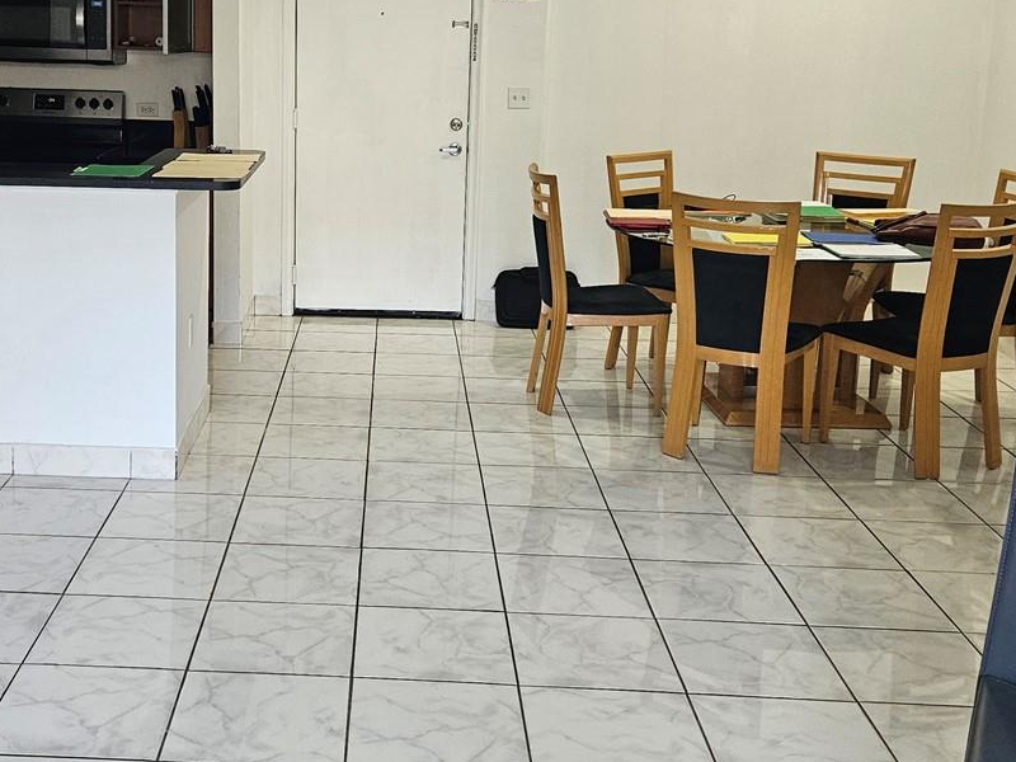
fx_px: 1350
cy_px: 248
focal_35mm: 46
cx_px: 377
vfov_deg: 31.2
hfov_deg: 40.9
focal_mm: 5.4
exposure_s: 1/120
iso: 250
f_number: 1.8
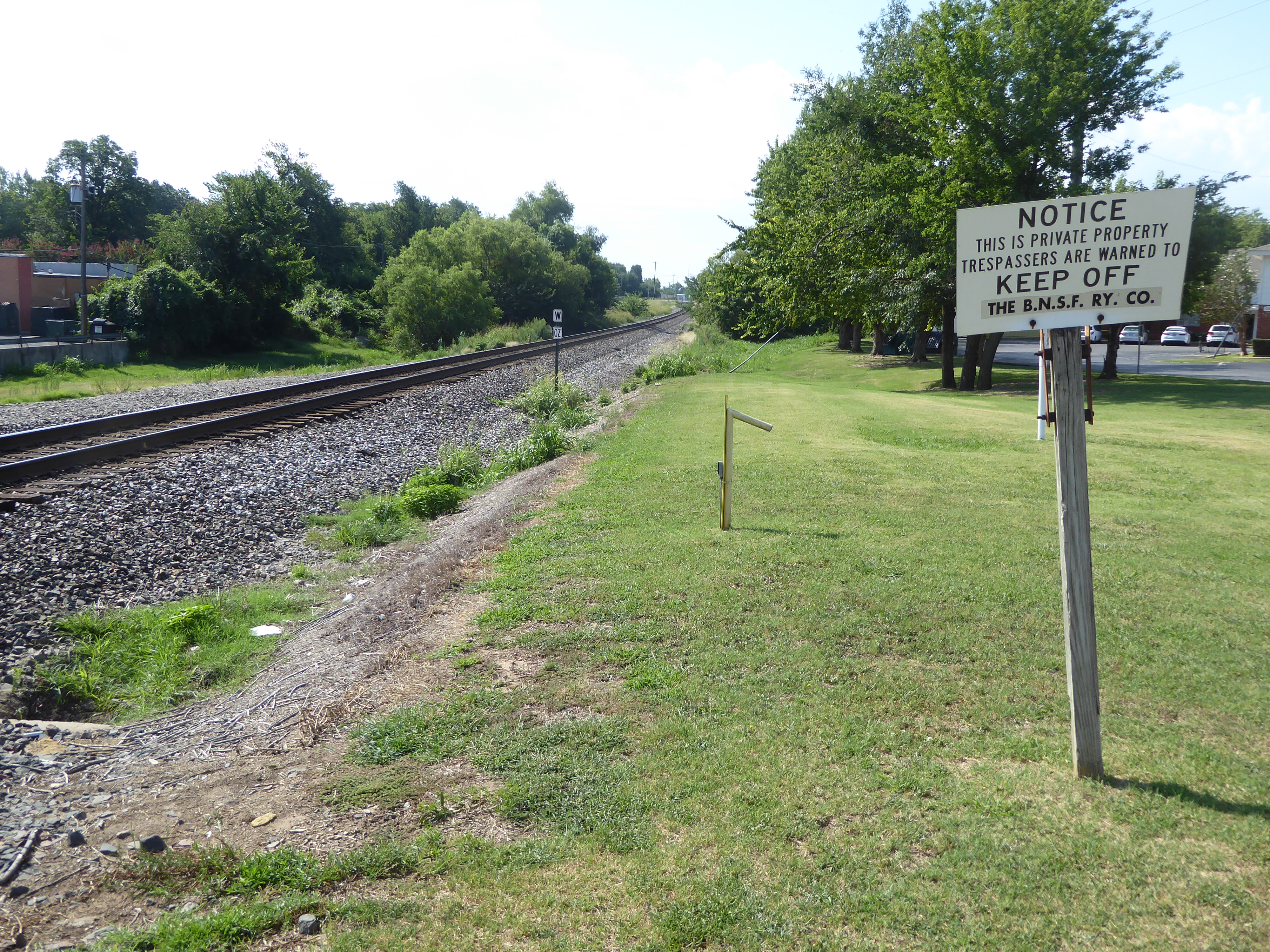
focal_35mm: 34
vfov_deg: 41.8
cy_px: 476
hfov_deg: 54.0
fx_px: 1247
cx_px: 635
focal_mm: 5.8
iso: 80
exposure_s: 1/400
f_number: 3.6
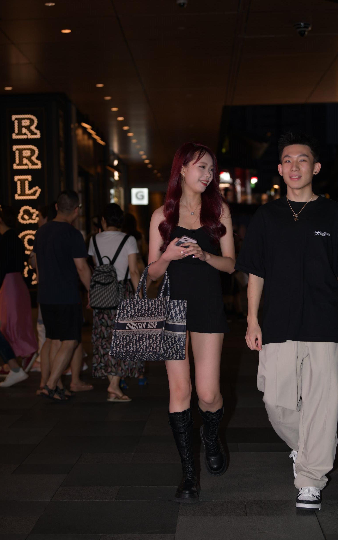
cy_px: 268
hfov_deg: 18.1
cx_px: 167
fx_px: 1062
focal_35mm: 72
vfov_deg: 28.6
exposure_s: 1/200
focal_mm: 70
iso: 320
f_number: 3.5
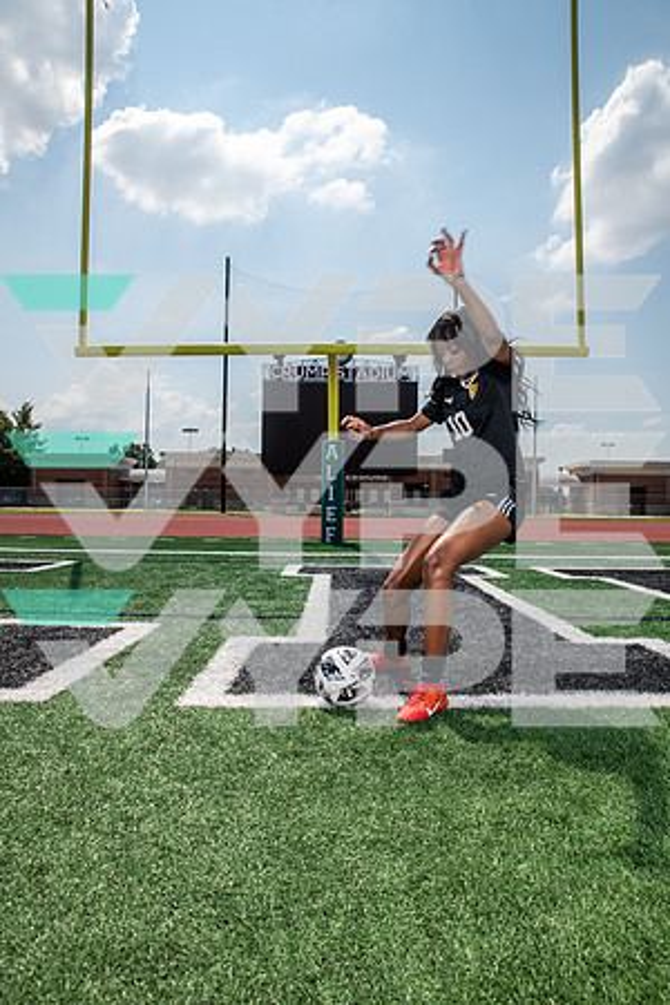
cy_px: 502
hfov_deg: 53.1
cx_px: 335
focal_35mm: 24
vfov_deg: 73.7
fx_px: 670
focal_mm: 24
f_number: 7.1
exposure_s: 1/320
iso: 100
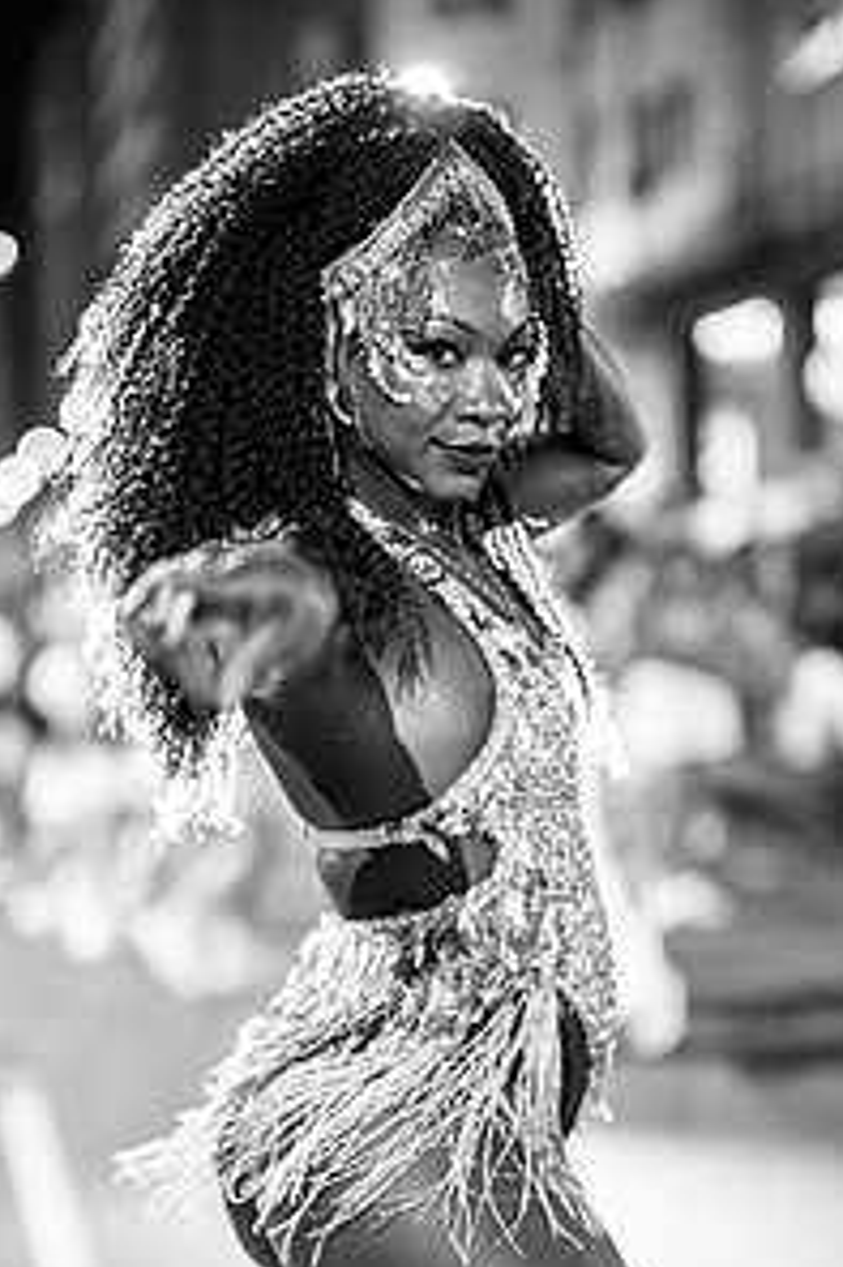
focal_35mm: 76
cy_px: 818
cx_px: 381
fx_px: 2672
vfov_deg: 26.5
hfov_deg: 17.9
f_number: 1.2
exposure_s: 1/320
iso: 2000
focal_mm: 50
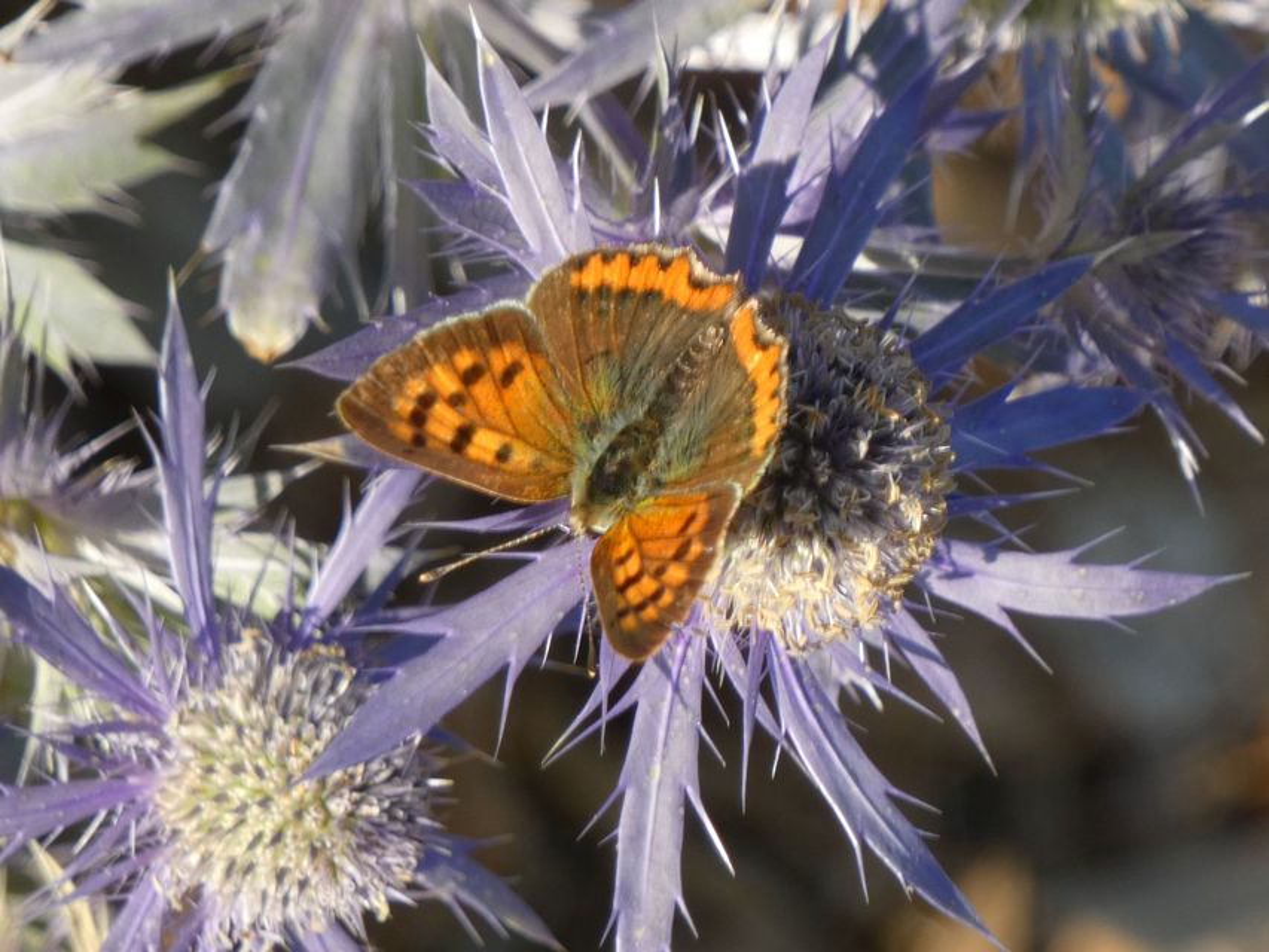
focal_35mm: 549
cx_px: 634
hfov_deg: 3.6
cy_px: 476
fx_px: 20129
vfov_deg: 2.7
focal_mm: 98.3
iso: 125
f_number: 5.6
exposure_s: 1/100
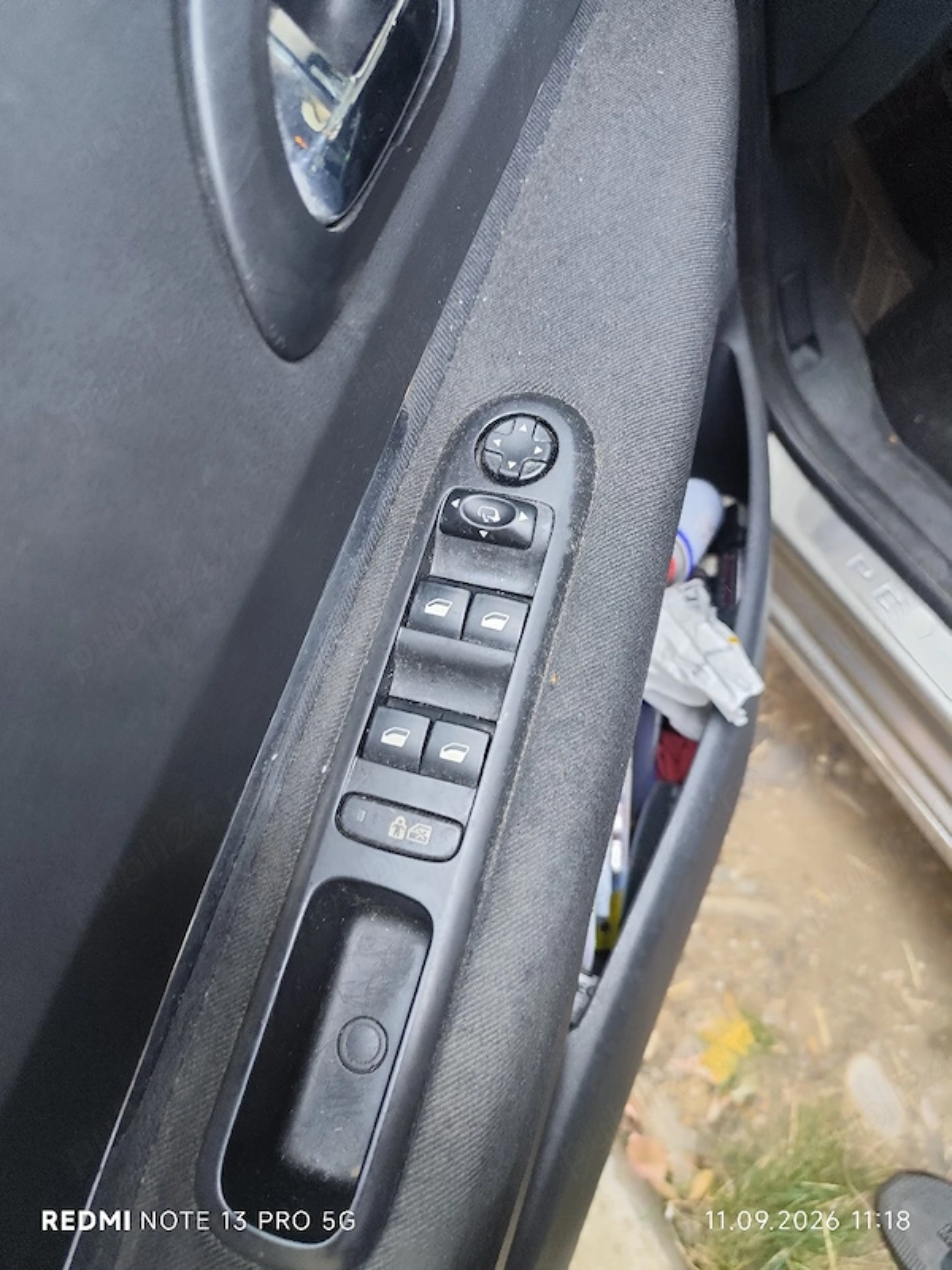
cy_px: 635
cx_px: 476
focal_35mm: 23
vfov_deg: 73.9
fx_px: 843
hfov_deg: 58.9
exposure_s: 1/100
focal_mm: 6.19
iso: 400
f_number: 1.65
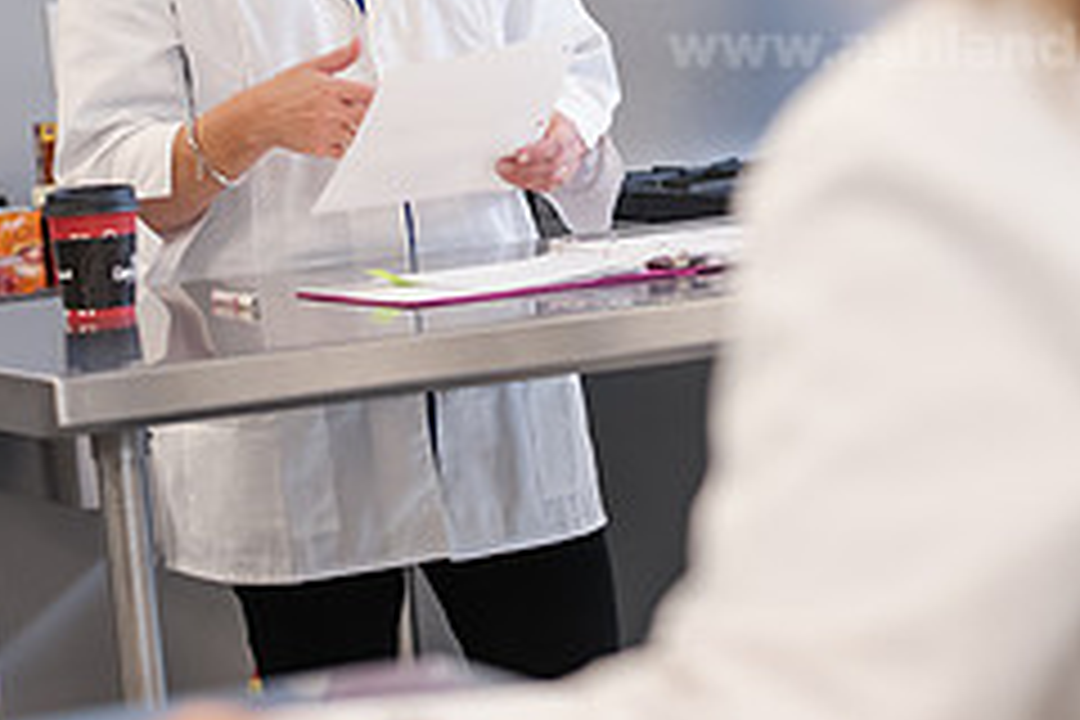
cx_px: 464
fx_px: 5070
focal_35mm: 169
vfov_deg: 8.1
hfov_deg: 12.2
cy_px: 142
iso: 800
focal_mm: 70
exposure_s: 1/200
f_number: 3.2
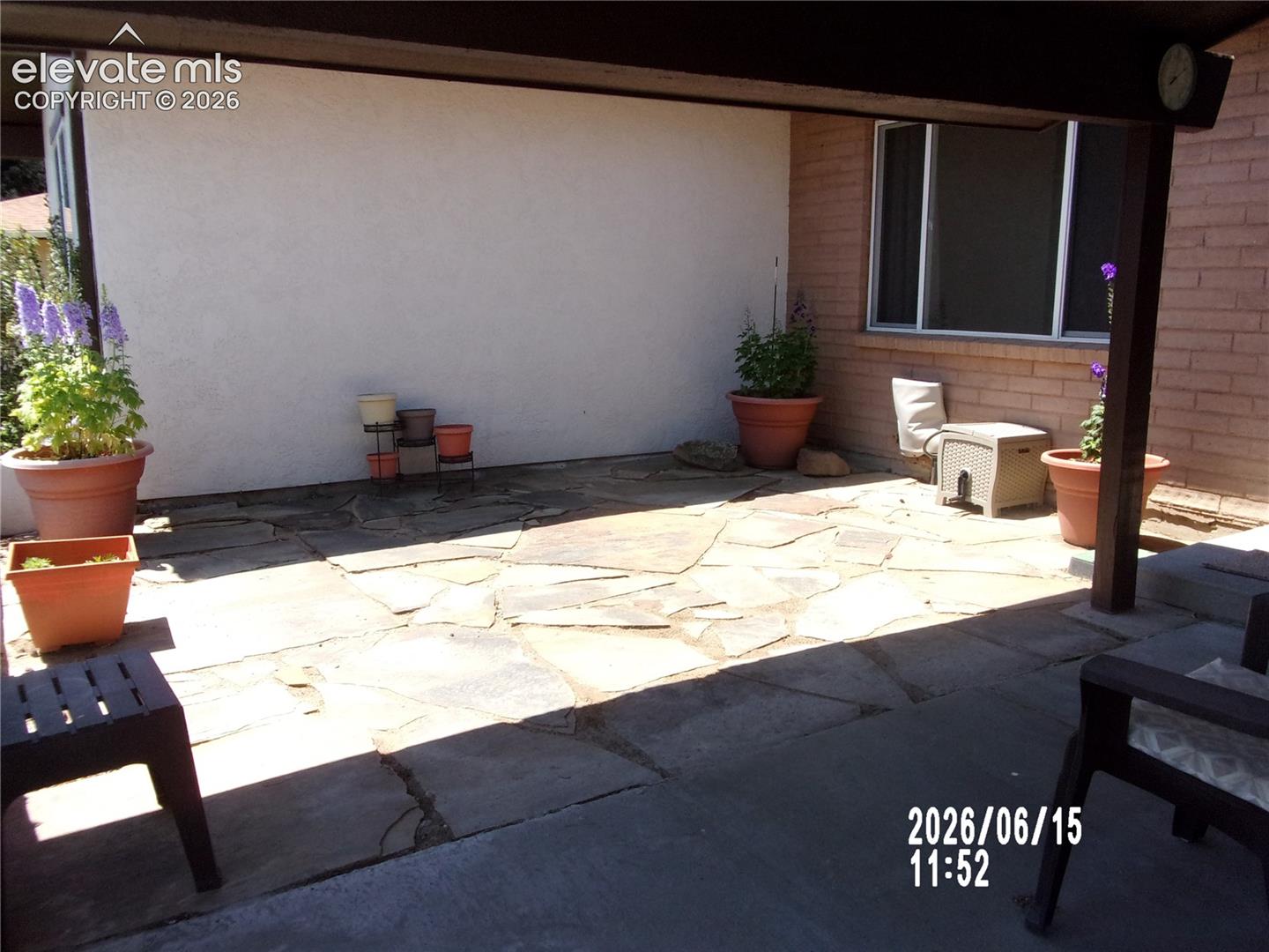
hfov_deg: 63.4
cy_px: 476
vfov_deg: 49.7
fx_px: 1026
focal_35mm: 28
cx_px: 634
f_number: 10.8
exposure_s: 1/90
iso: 200
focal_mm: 5.1
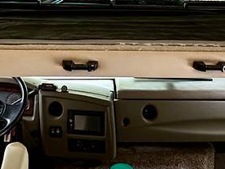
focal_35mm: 51
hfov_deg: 37.5
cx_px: 106
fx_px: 331
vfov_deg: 27.5
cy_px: 16
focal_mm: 2.22
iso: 320
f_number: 2.2
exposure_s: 1/97
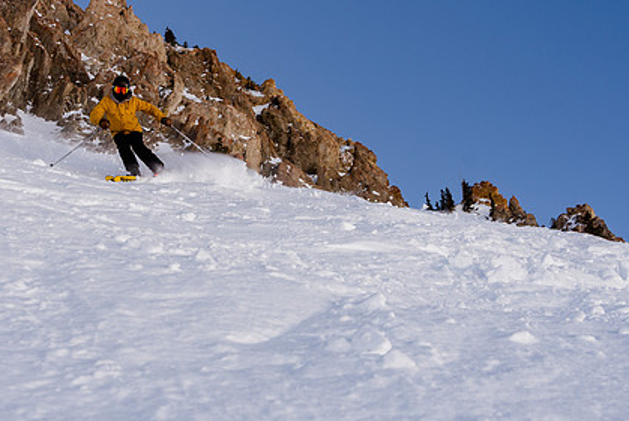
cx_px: 239
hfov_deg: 36.6
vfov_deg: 25.1
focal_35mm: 54
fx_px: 944
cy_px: 192
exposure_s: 1/640
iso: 160
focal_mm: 26
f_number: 8
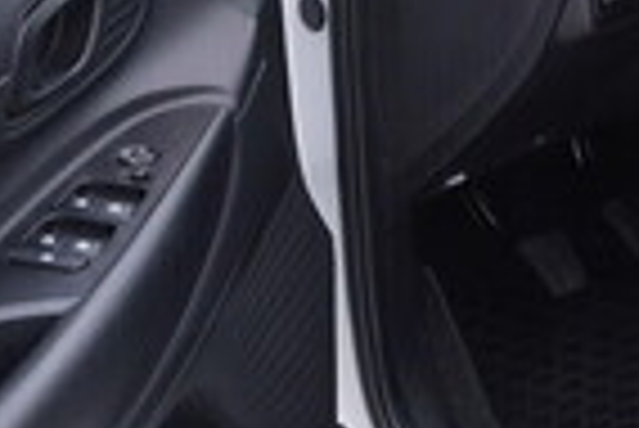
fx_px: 2470
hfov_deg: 14.6
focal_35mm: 139
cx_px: 544
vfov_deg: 9.8
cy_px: -25
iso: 125
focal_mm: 24
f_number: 3.5
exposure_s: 1/60
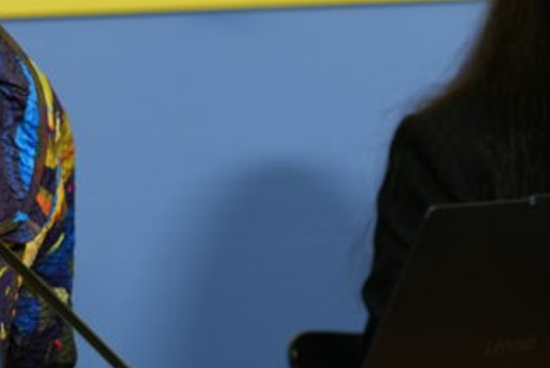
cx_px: 260
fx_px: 7584
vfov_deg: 2.8
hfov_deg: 4.2
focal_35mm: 496
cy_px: 106
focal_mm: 158
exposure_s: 1/320
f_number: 4
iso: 640
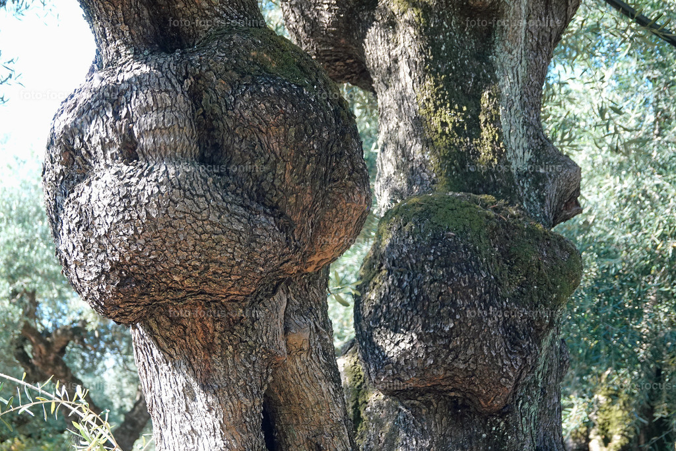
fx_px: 1352
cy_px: 226
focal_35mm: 72
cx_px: 338
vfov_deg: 18.9
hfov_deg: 28.1
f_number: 3.5
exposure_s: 1/80
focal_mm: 26.42
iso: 800
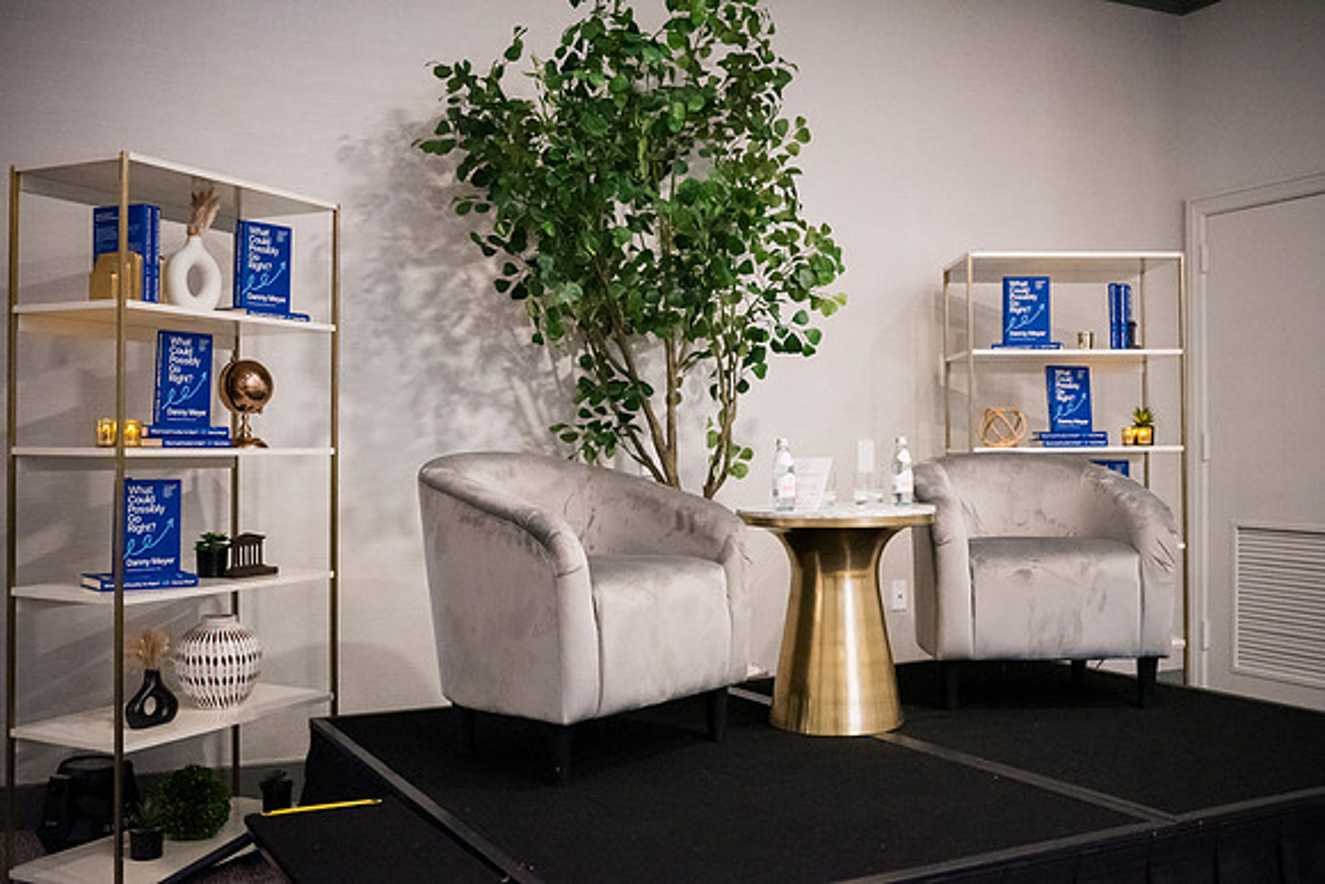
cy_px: 442
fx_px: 1288
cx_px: 662
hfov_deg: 54.4
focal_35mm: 35
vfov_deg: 37.9
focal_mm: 35
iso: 6400
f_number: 2.8
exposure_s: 1/200
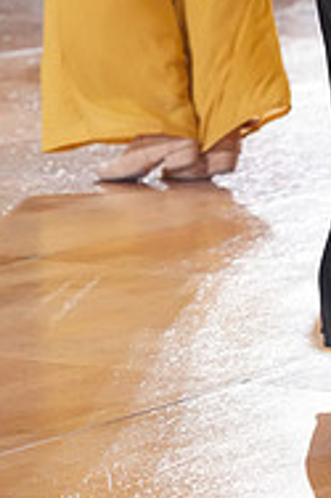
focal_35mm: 309
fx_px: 4269
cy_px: -223
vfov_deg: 6.6
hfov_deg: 4.4
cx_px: 168
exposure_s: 1/400
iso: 2000
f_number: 4
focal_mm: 100
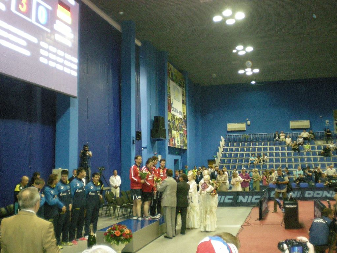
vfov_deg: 37.7
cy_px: 126
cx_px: 168
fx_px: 370
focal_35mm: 38
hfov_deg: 49.0
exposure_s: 1/60
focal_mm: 6.3
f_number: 3.1
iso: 677
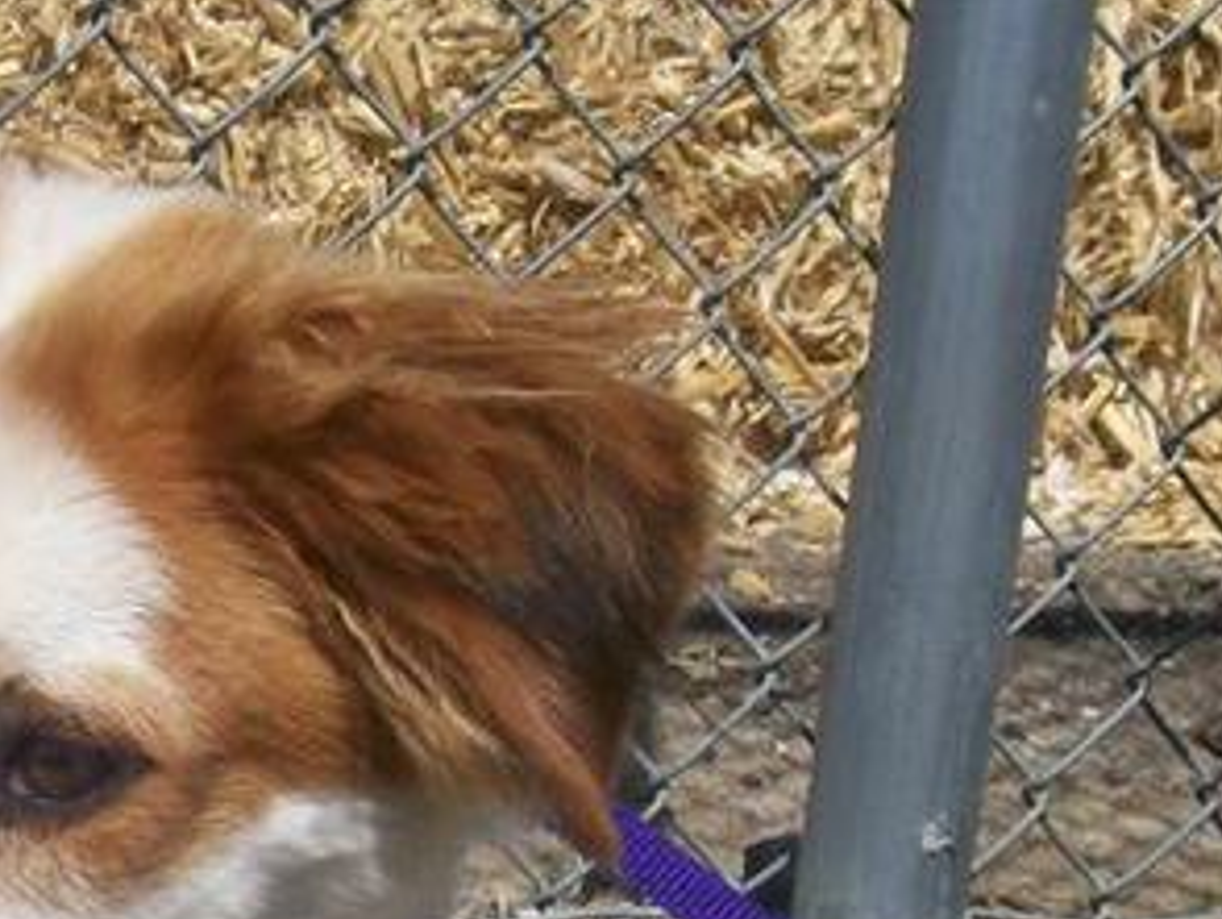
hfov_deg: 20.3
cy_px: 907
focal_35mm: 94
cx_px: 58
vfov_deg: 15.5
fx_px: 3321
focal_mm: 6
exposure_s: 1/1049
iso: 80
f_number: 4.8
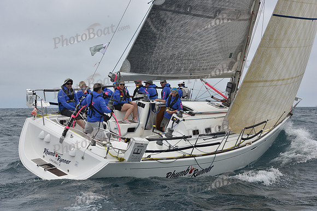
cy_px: 106
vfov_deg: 19.5
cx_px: 158
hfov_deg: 28.8
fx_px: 617
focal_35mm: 70
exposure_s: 1/800
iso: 250
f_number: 10
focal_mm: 70
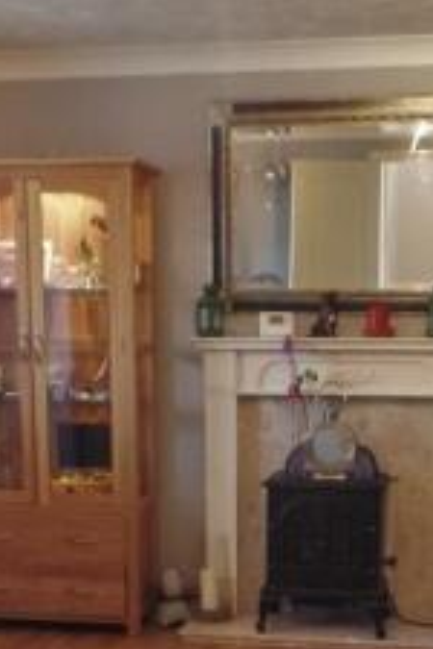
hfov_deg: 21.9
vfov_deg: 31.0
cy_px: 573
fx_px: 1118
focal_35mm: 62
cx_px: 224
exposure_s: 1/30
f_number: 2.8
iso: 400
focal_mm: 4.1
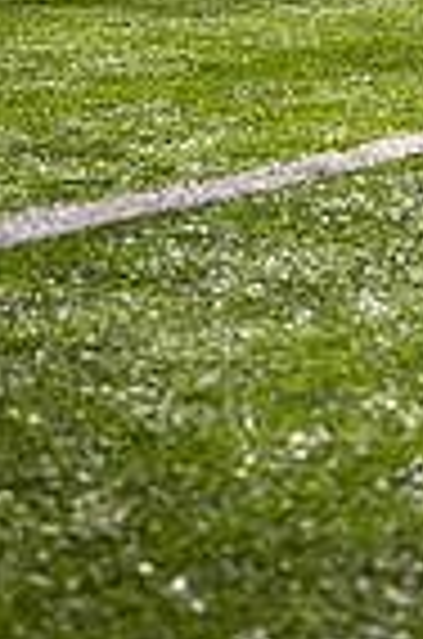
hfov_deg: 12.4
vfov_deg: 17.0
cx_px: 441
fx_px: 1913
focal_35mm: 108
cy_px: -338
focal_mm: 34
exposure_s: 1/500
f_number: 3.2
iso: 1250
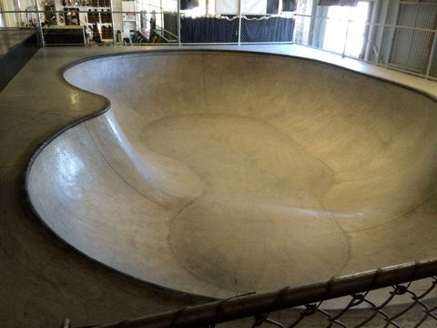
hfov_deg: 61.7
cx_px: 218
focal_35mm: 29
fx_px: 366
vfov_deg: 48.2
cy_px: 164
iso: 160
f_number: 2.2
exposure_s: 1/30
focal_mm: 4.15
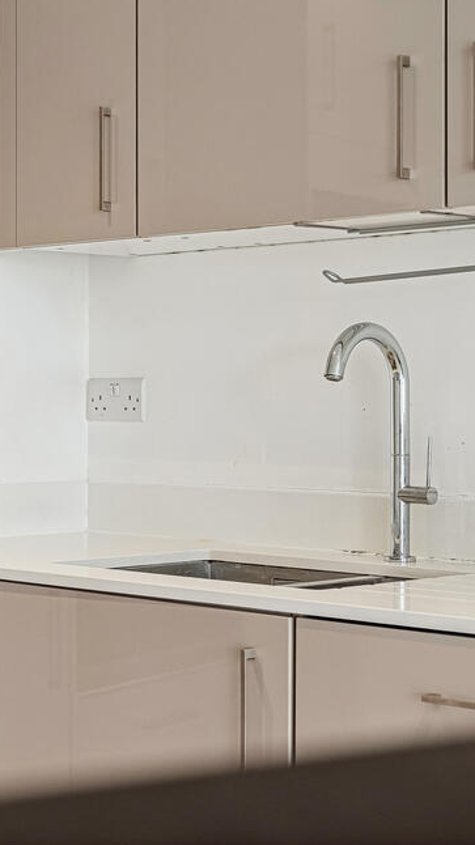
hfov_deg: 15.9
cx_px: -89
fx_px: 1636
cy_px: 407
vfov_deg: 29.0
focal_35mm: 73
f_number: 5.6
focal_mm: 44
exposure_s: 1/50
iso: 250
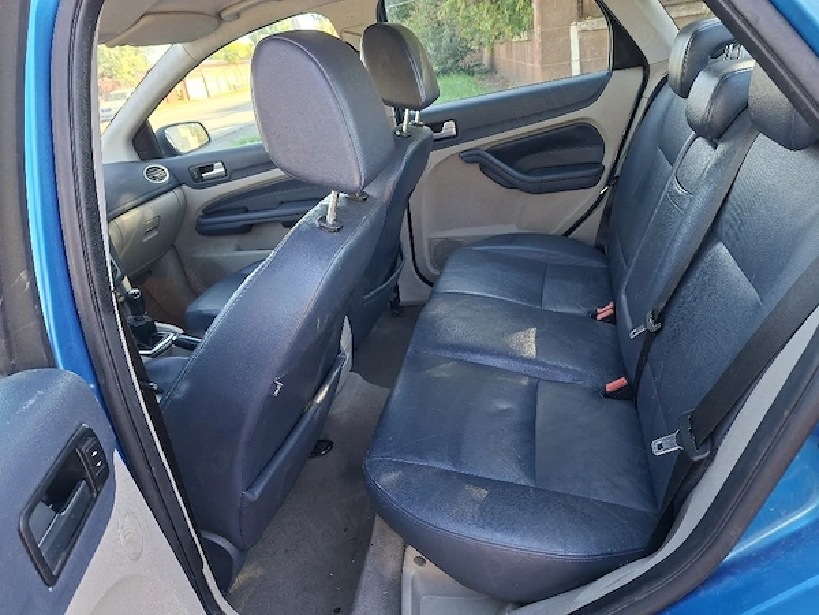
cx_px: 410
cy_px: 308
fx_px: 544
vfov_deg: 58.9
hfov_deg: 73.9
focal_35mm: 23
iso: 80
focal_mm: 5.54
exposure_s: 1/100
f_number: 1.8
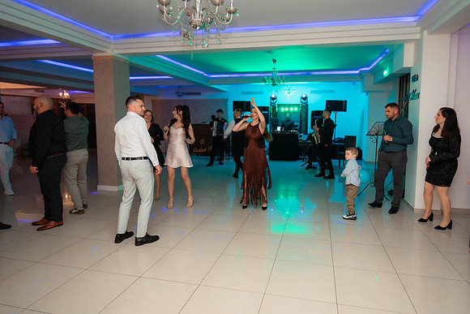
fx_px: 278
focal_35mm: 21
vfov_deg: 58.9
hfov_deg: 80.3
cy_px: 149
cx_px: 257
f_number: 2.8
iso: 1600
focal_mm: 19
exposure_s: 1/200
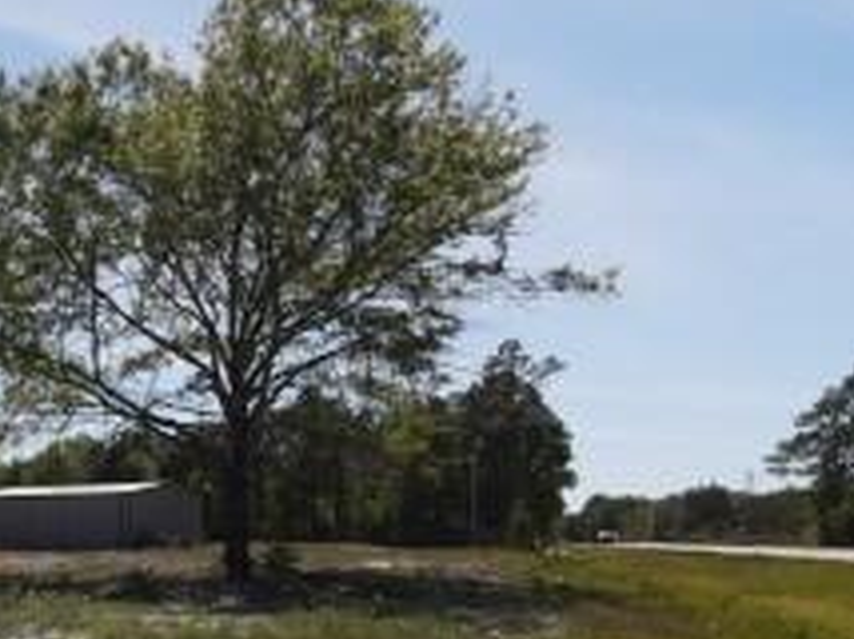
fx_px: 1183
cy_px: 531
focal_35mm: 48
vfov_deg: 29.4
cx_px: 10
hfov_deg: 36.0
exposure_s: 1/1000
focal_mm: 4.5
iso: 100
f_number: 2.8
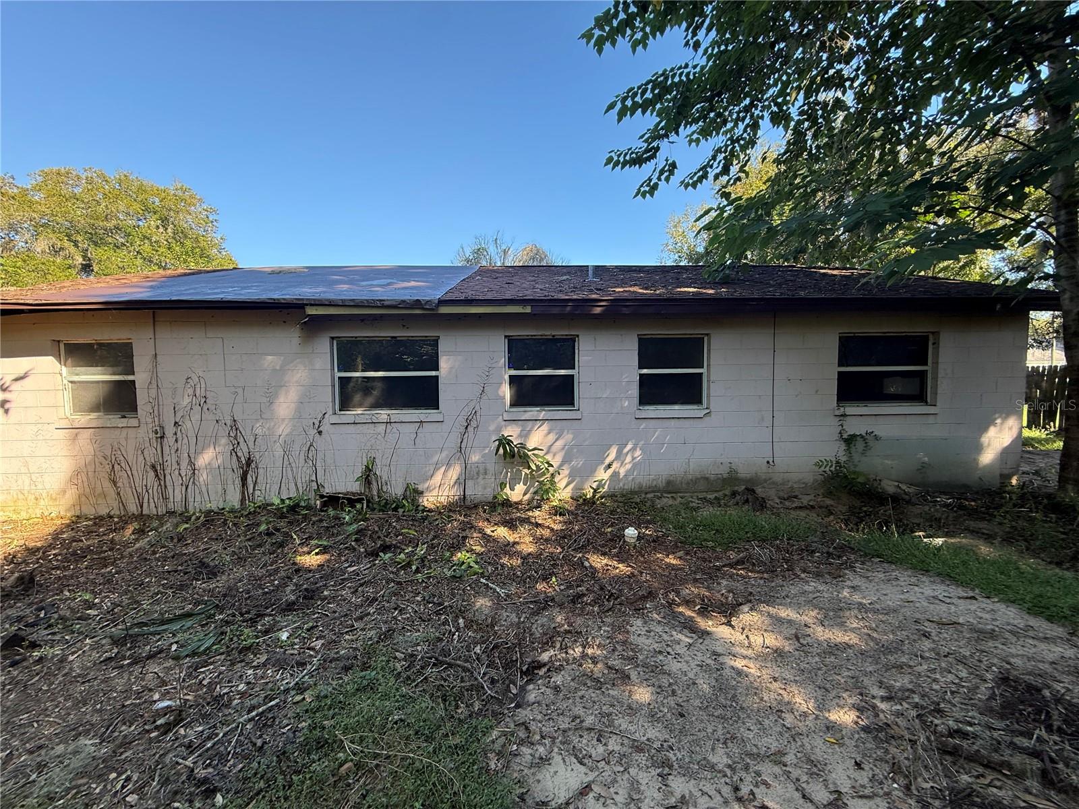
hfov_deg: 102.1
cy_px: 404
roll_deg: +1.0
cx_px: 540
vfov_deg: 85.7
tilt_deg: -2.6
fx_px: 436
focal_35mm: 14
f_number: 2.2
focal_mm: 2.22
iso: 64
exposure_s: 1/181
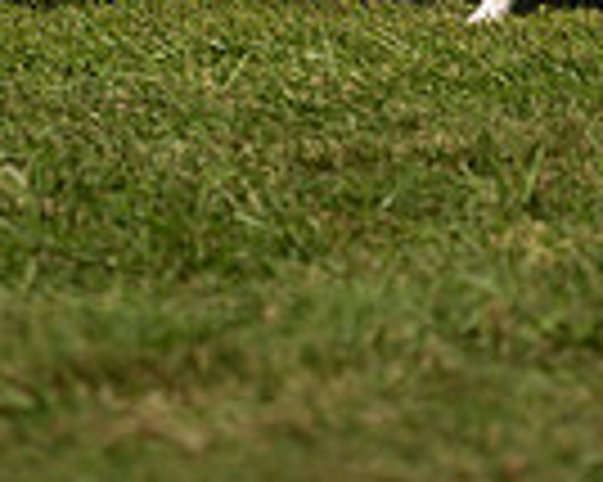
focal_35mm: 946
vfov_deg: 1.6
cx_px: 677
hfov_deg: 2.0
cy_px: -428
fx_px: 16870
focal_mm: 200
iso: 200
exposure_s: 1/3200
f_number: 3.2
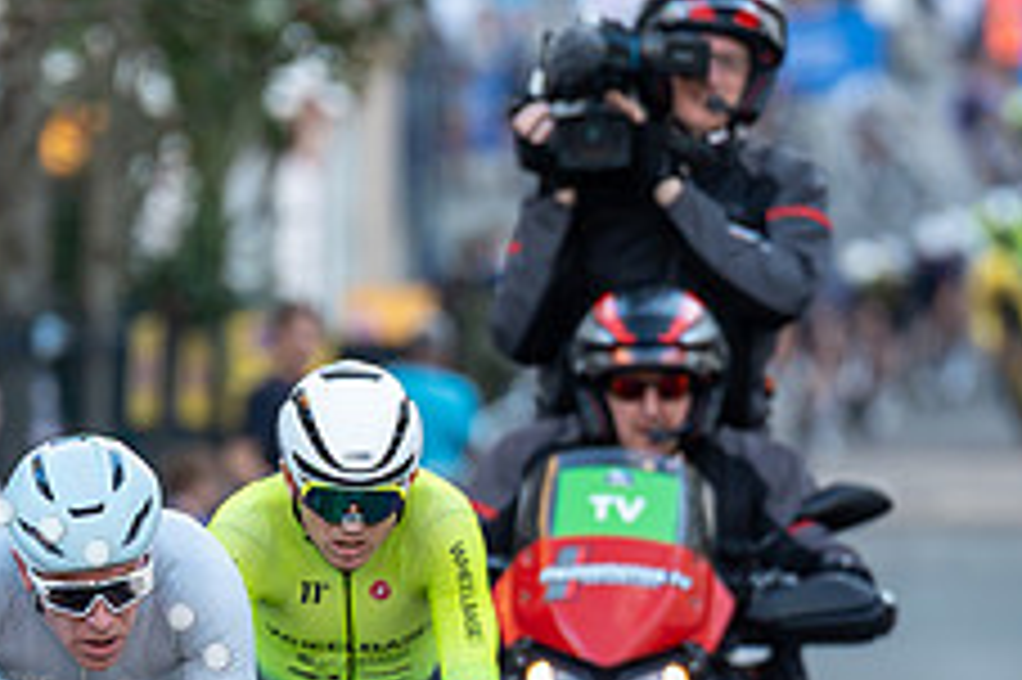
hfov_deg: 2.5
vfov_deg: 1.6
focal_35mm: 839
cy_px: 803
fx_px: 23800
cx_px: 71
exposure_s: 1/800
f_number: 3.2
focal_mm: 200
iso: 640
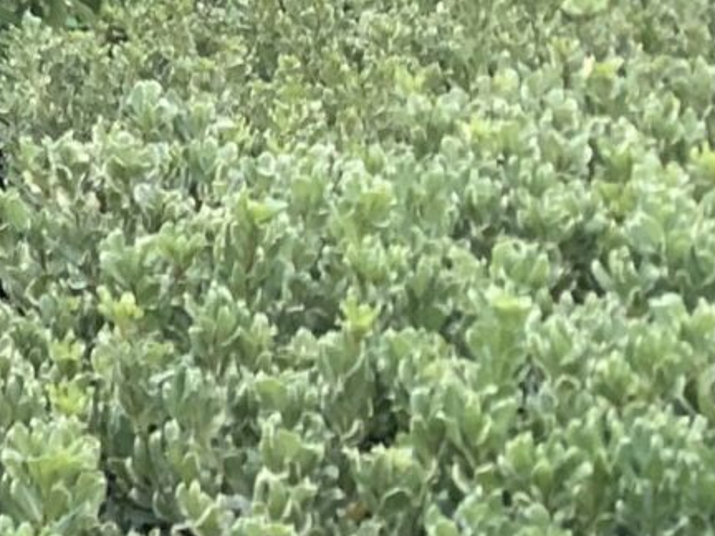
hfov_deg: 10.0
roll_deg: -0.1
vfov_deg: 8.6
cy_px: -822
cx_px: -1362
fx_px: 3181
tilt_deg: -13.1
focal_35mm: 154
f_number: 1.8
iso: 40
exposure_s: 1/121
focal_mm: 4.25
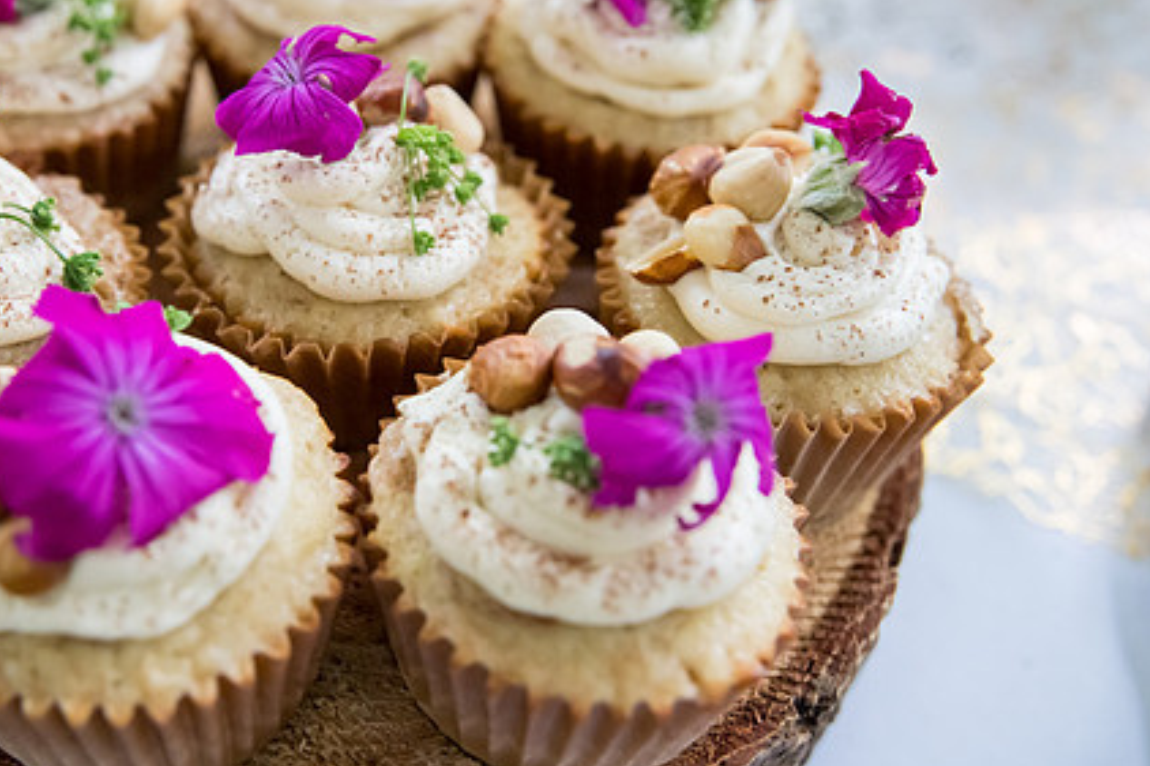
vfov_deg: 24.5
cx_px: 428
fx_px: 1756
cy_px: 282
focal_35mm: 55
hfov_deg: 36.0
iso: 2500
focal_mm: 40
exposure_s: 1/320
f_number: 4
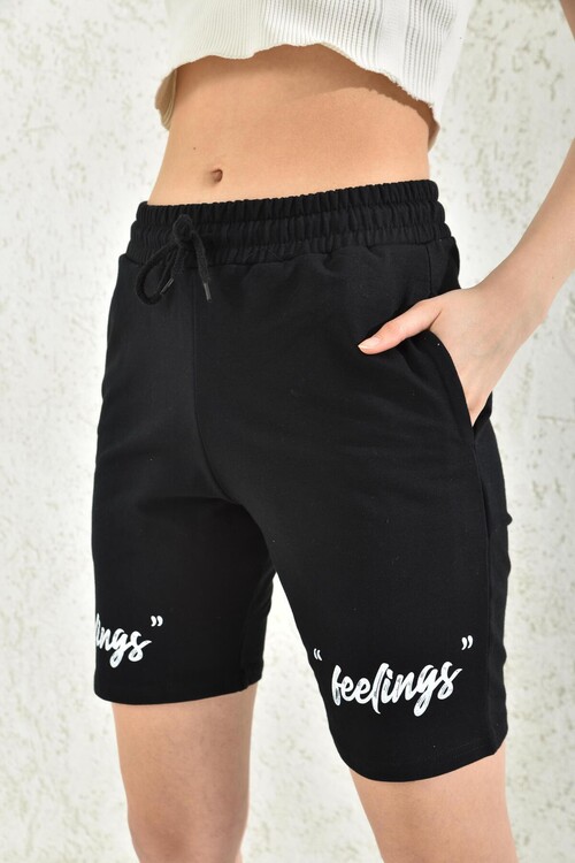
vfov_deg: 41.1
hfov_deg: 28.1
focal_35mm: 48
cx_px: 288
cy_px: 432
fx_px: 1150
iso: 100
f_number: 7.1
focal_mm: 48
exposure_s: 1/160
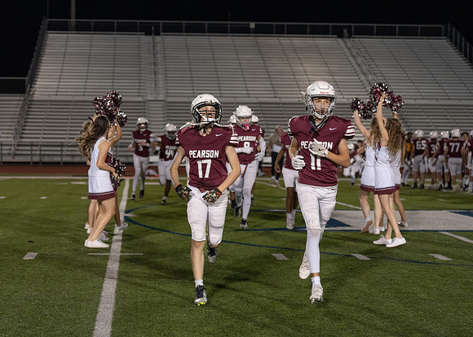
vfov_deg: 18.2
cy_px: 180
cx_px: 202
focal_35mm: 78
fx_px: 1052
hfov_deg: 25.3
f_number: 2.8
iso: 2000
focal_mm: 70
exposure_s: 1/1000
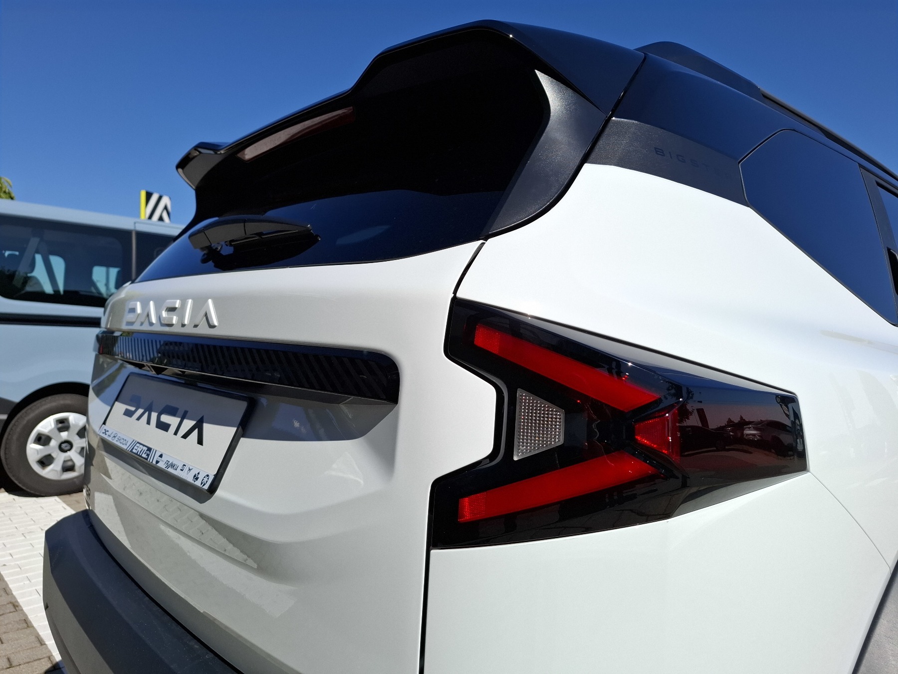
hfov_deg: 73.9
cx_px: 449
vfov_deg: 58.9
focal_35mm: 23
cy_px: 337
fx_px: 597
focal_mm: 5.54
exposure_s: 1/3390
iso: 50
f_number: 1.8
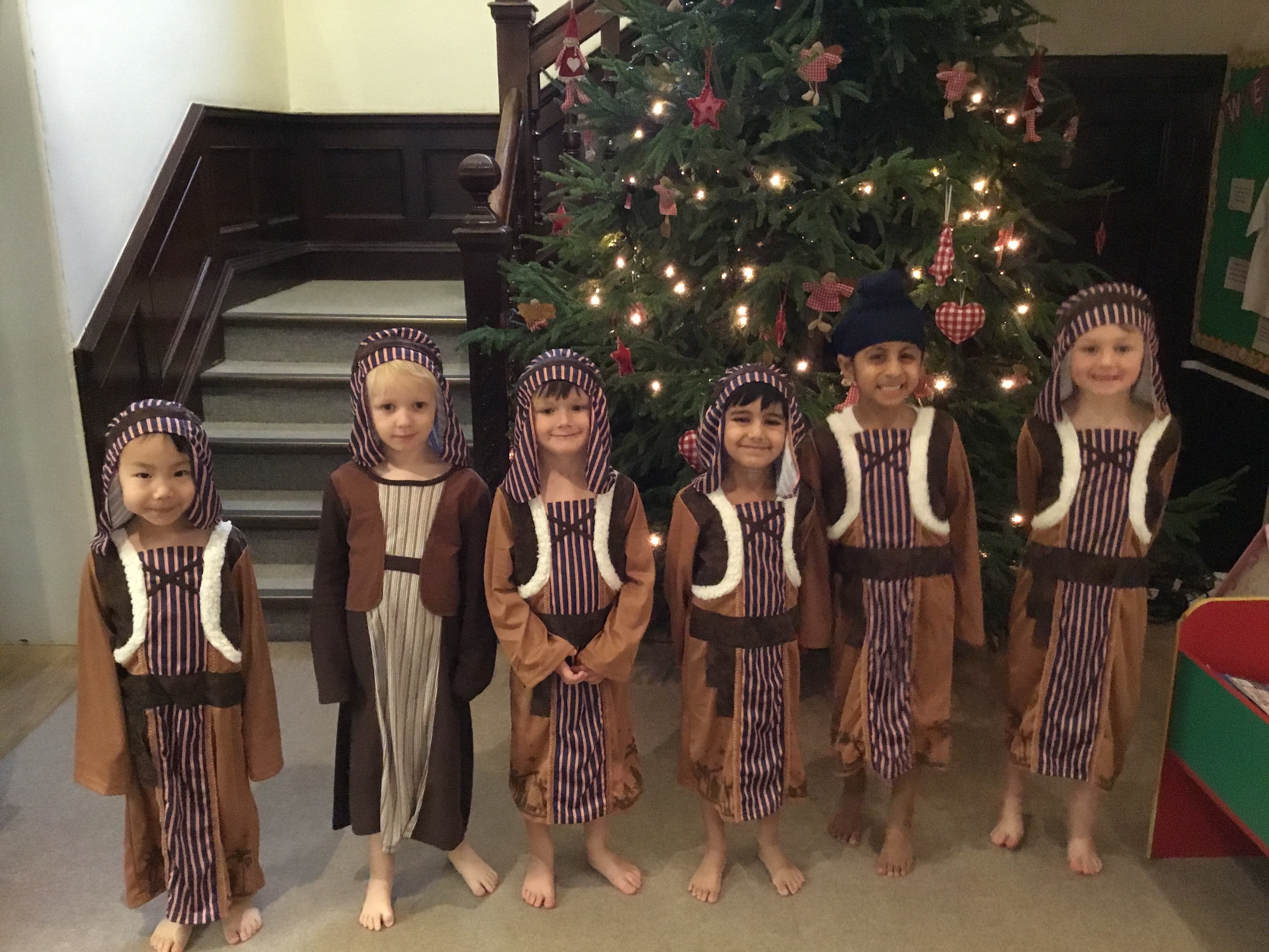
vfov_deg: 45.4
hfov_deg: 58.4
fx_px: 1136
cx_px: 634
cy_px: 476
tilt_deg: -15.9
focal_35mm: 31
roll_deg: +0.4
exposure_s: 1/17
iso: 800
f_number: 2.4
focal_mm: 3.3
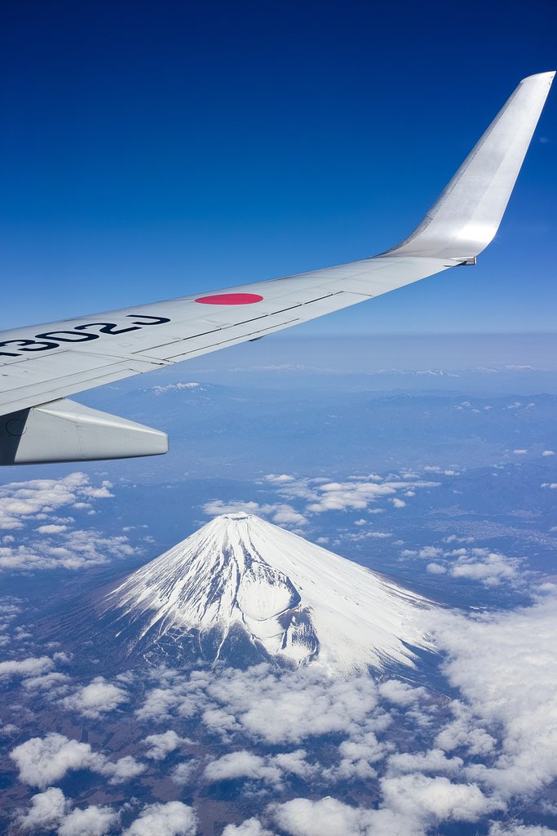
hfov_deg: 29.9
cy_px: 418
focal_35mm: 45
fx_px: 1044
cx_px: 278
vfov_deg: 43.6
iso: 100
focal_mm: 30
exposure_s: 1/800
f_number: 5.6
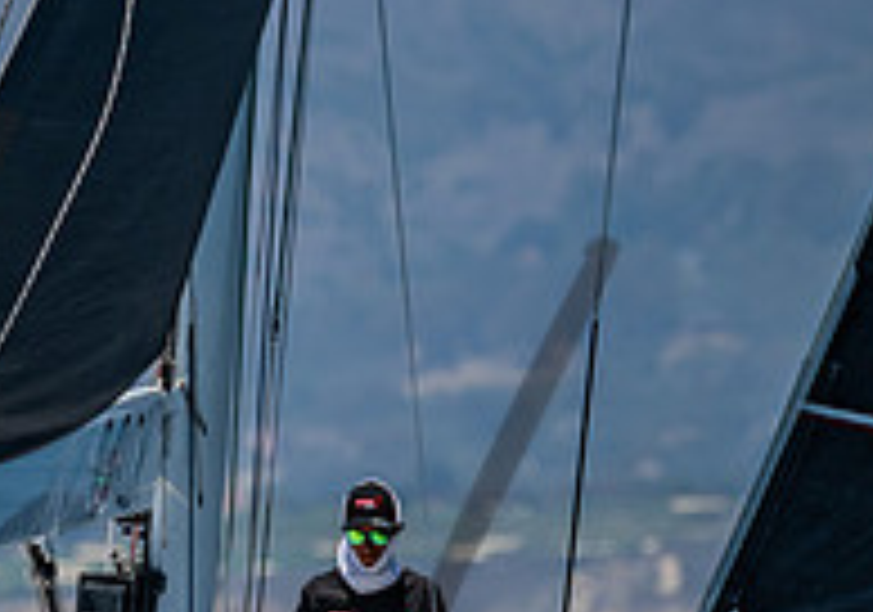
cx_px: 549
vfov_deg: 1.1
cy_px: 760
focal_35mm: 1246
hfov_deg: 1.6
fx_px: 30701
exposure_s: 1/1600
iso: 320
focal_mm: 320
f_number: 5.6
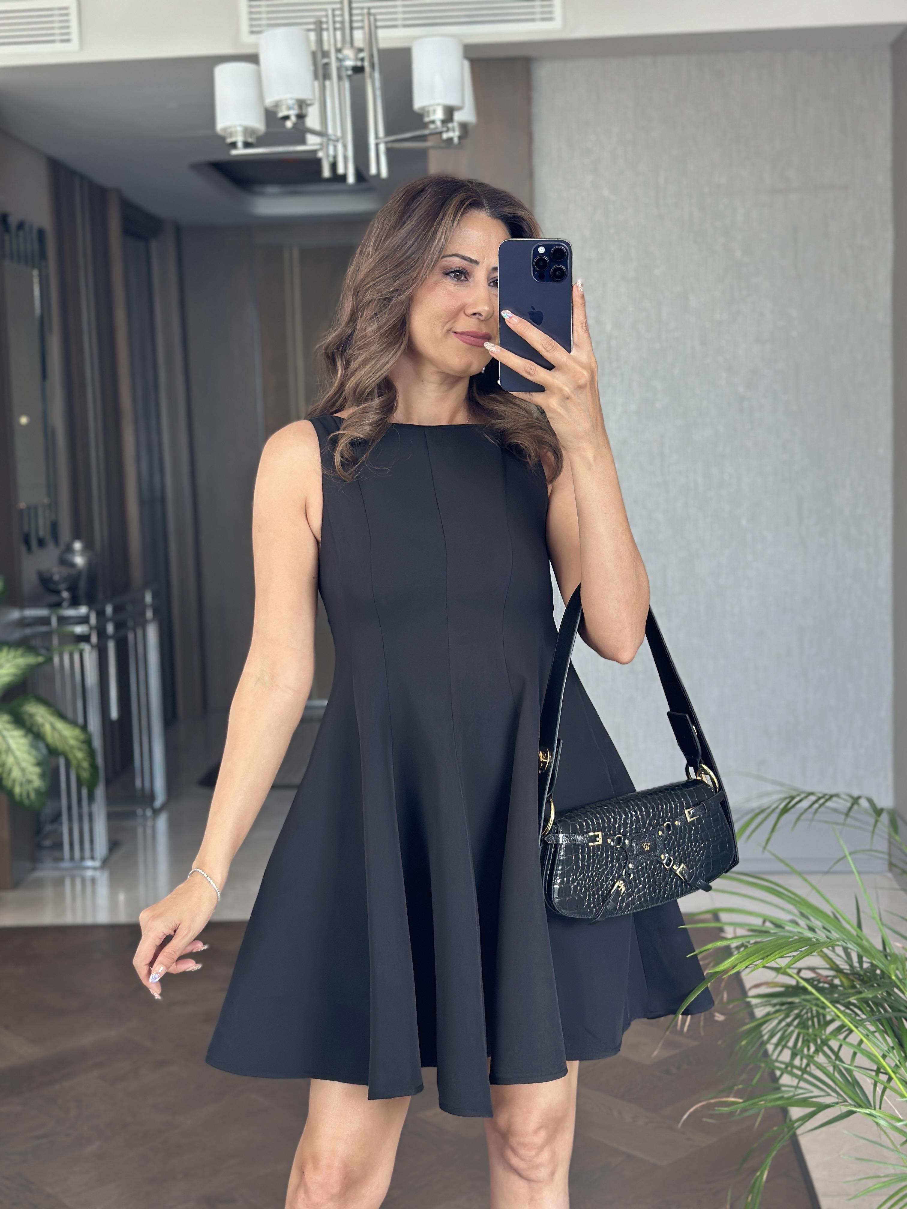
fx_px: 1677
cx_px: 454
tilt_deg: -16.8
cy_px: 604
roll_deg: +2.1
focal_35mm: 48
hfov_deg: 30.3
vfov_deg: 39.7
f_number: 1.78
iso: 125
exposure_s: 1/117
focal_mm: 6.86
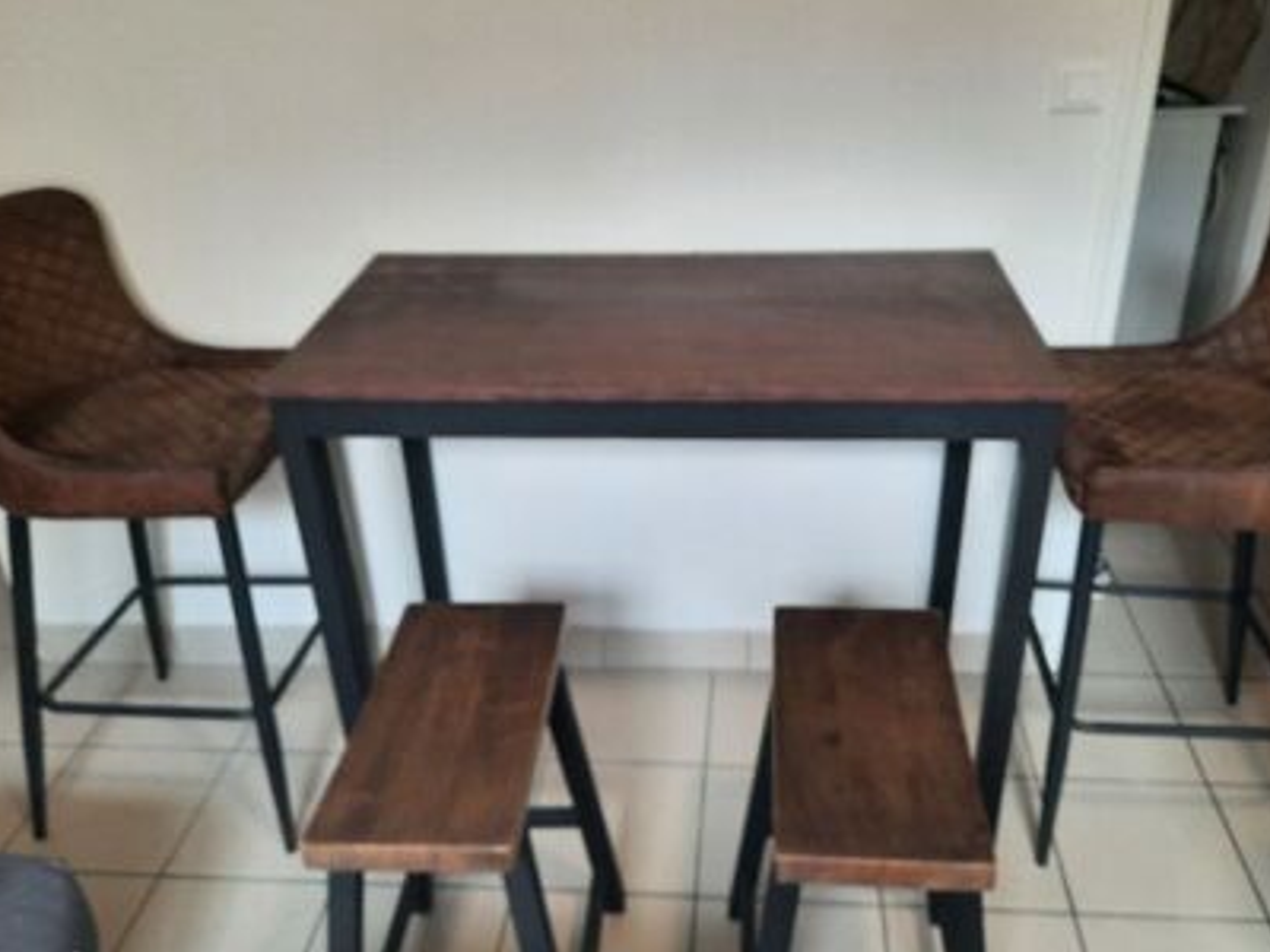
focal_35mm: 30
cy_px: 460
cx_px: 683
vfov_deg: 46.8
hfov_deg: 59.9
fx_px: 1101
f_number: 2
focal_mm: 4.6
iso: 250
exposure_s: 1/60
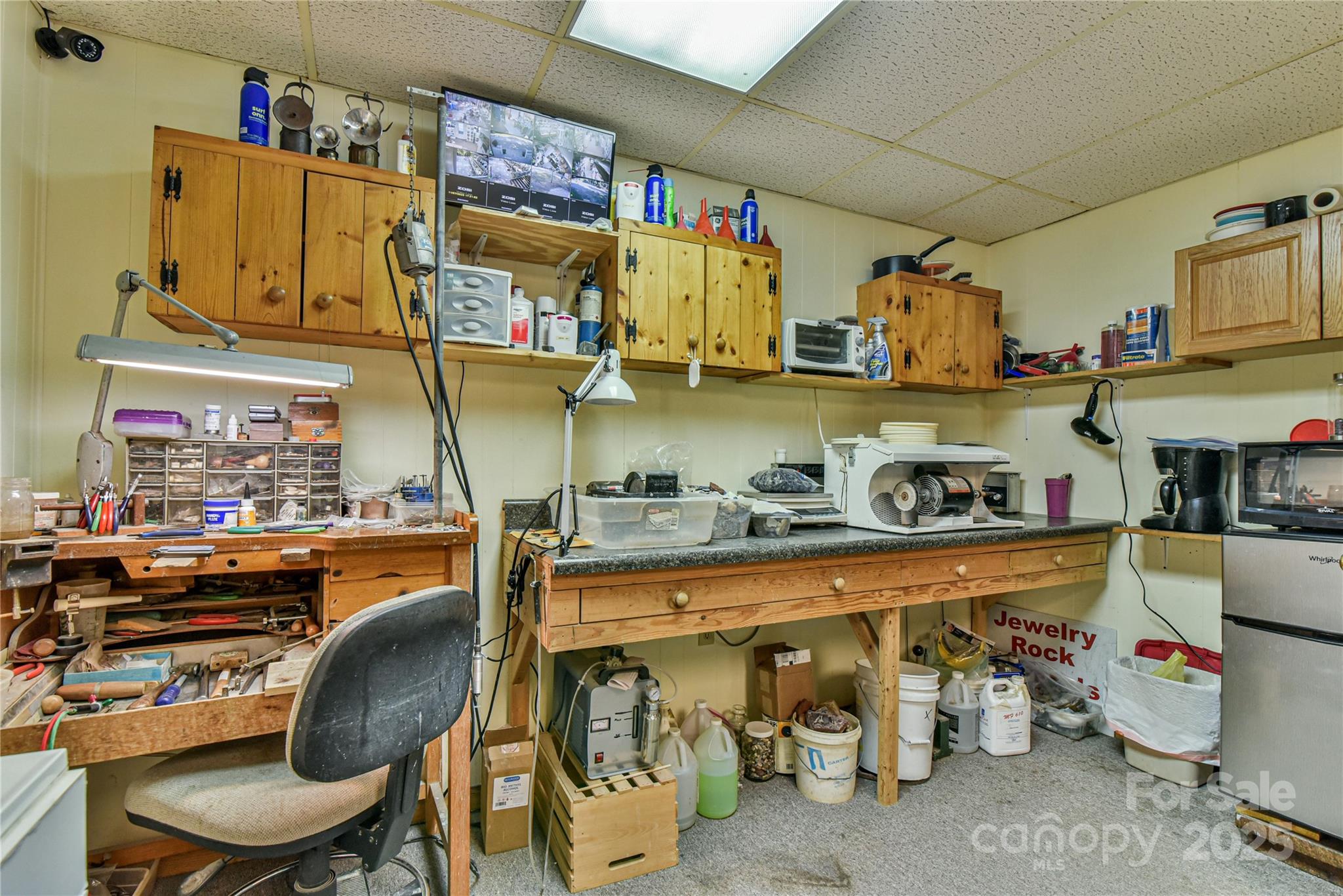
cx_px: 672
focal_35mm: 16
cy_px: 448
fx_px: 597
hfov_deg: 96.7
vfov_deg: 73.8
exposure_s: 1/125
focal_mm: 16
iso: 1600
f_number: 5.6
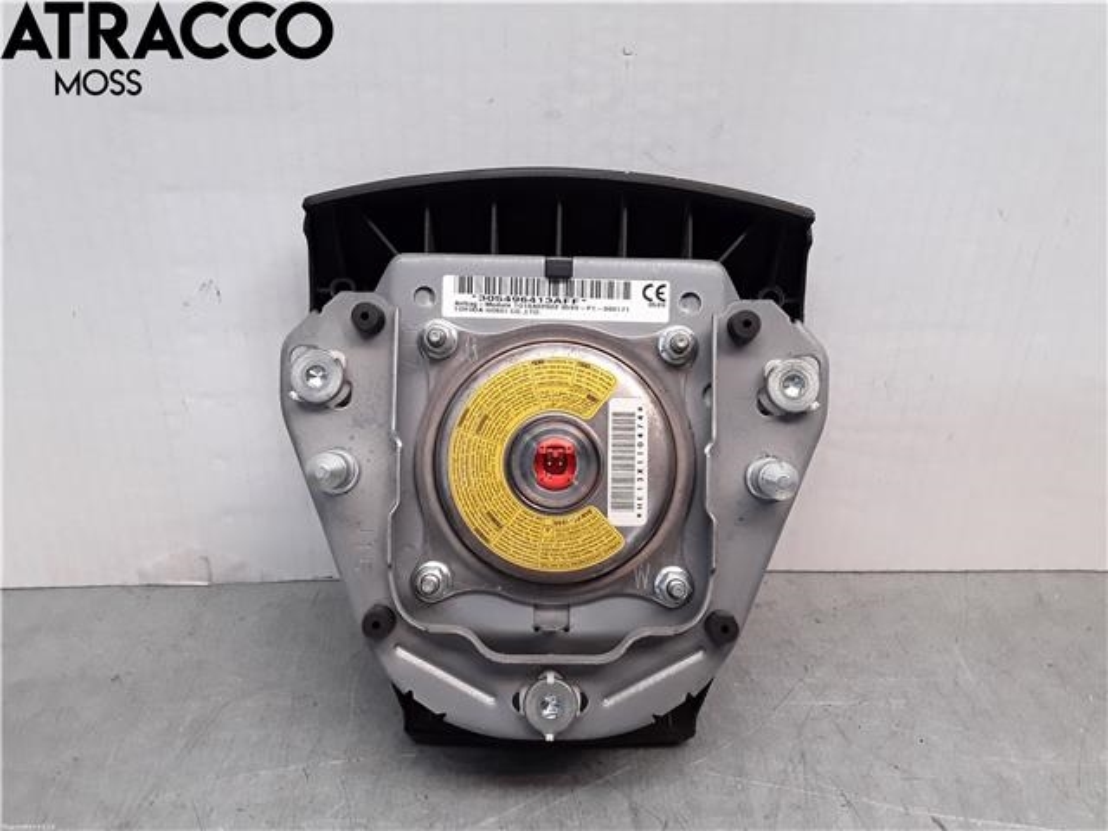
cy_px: 416
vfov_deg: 49.7
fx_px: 896
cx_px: 554
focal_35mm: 28
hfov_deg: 63.4
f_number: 1.9
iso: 100
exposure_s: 1/132
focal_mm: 2.91
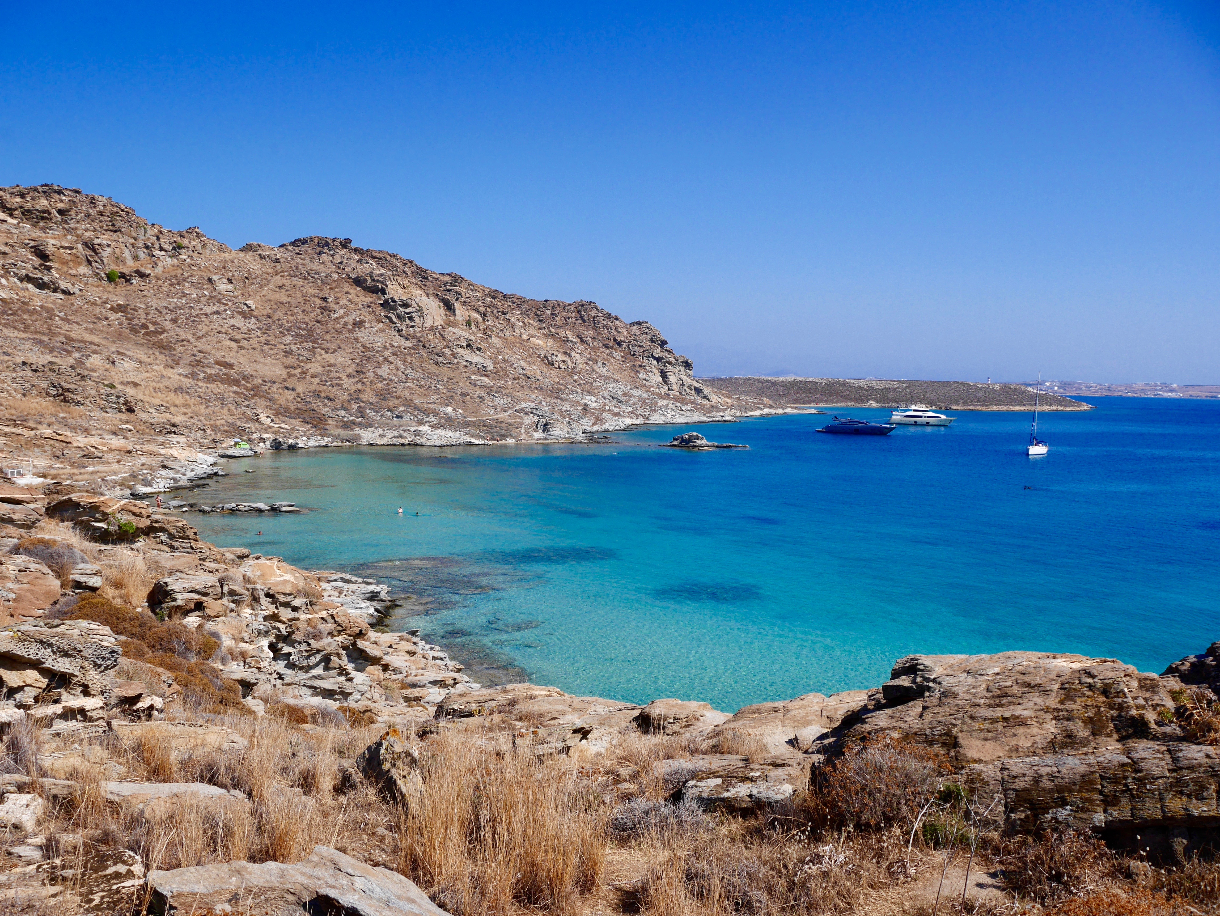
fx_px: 987
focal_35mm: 28
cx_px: 610
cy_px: 458
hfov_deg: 63.4
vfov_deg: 49.8
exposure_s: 1/640
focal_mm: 14
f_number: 9
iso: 200
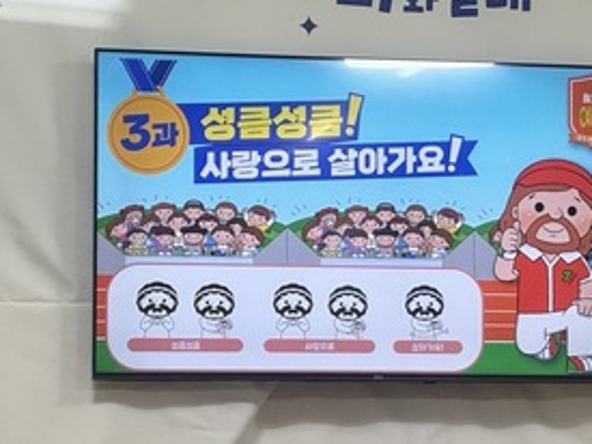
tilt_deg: +3.3
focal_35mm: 179
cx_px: 654
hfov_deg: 10.9
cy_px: 259
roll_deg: +0.3
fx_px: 3060
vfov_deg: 8.3
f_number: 2.8
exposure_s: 1/60
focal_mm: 9
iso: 160
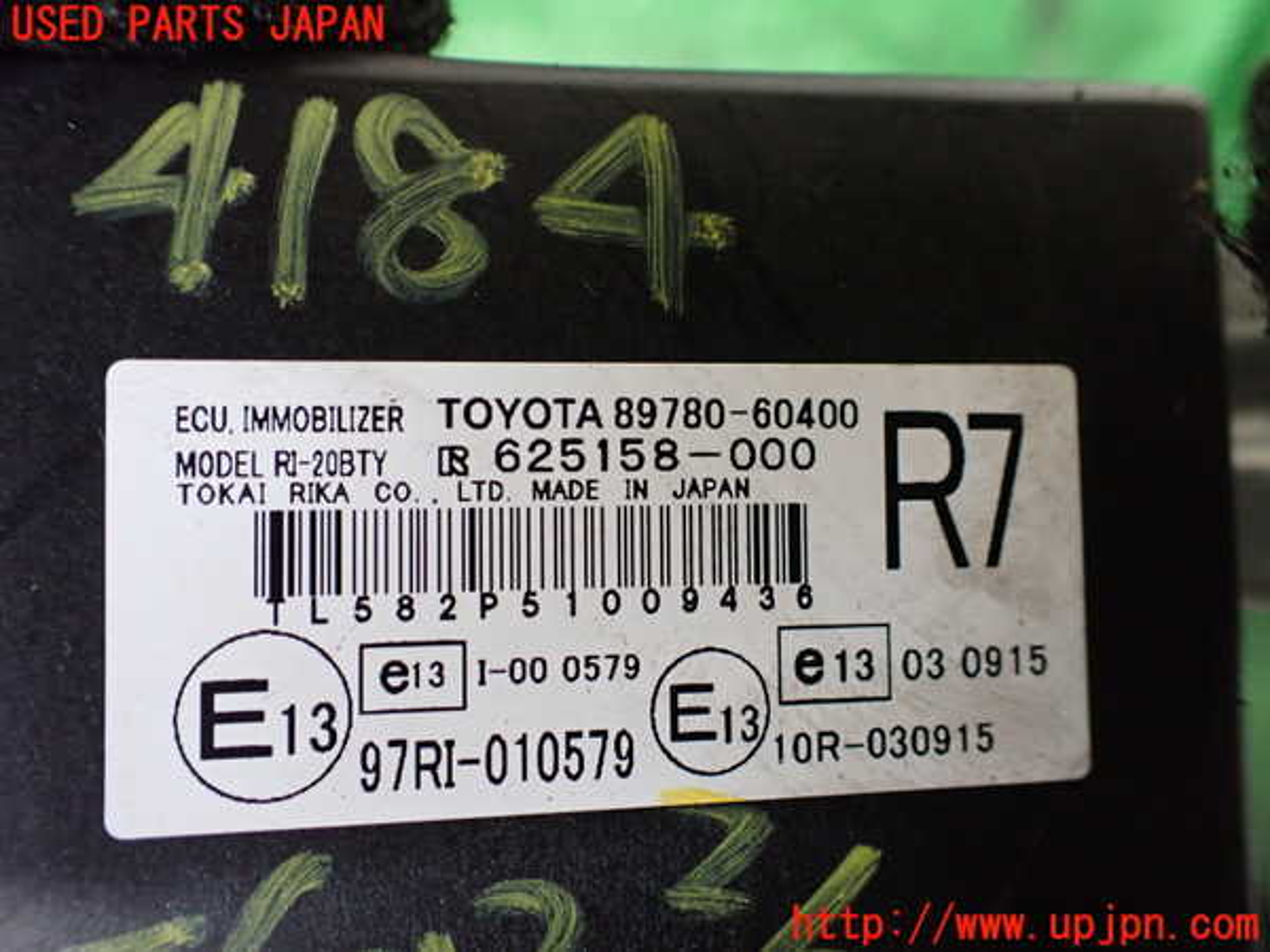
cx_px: 635
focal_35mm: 30
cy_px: 476
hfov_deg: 60.0
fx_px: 1101
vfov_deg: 46.8
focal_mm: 5.4
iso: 800
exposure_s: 1/60
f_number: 2.3
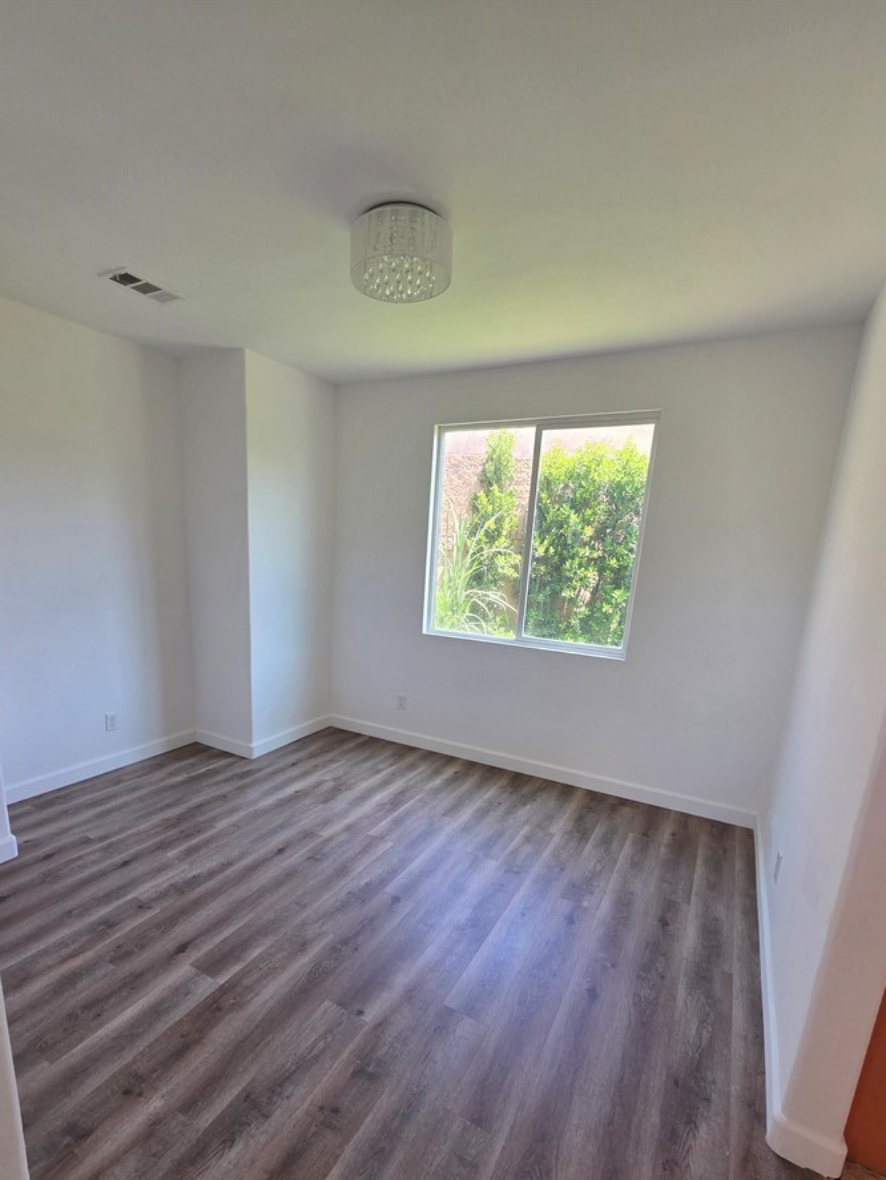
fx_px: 512
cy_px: 678
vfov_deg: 97.4
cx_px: 414
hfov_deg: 81.7
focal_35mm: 15
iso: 80
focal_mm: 2.2
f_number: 2.2
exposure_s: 1/120
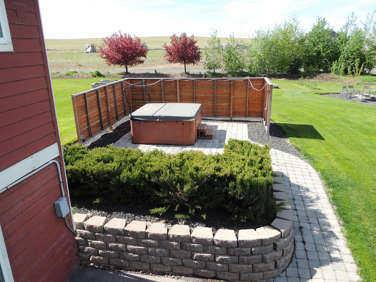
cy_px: 141
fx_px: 304
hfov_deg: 63.4
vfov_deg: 49.7
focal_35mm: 28
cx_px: 188
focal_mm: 4.9
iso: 100
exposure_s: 1/640
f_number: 3.1
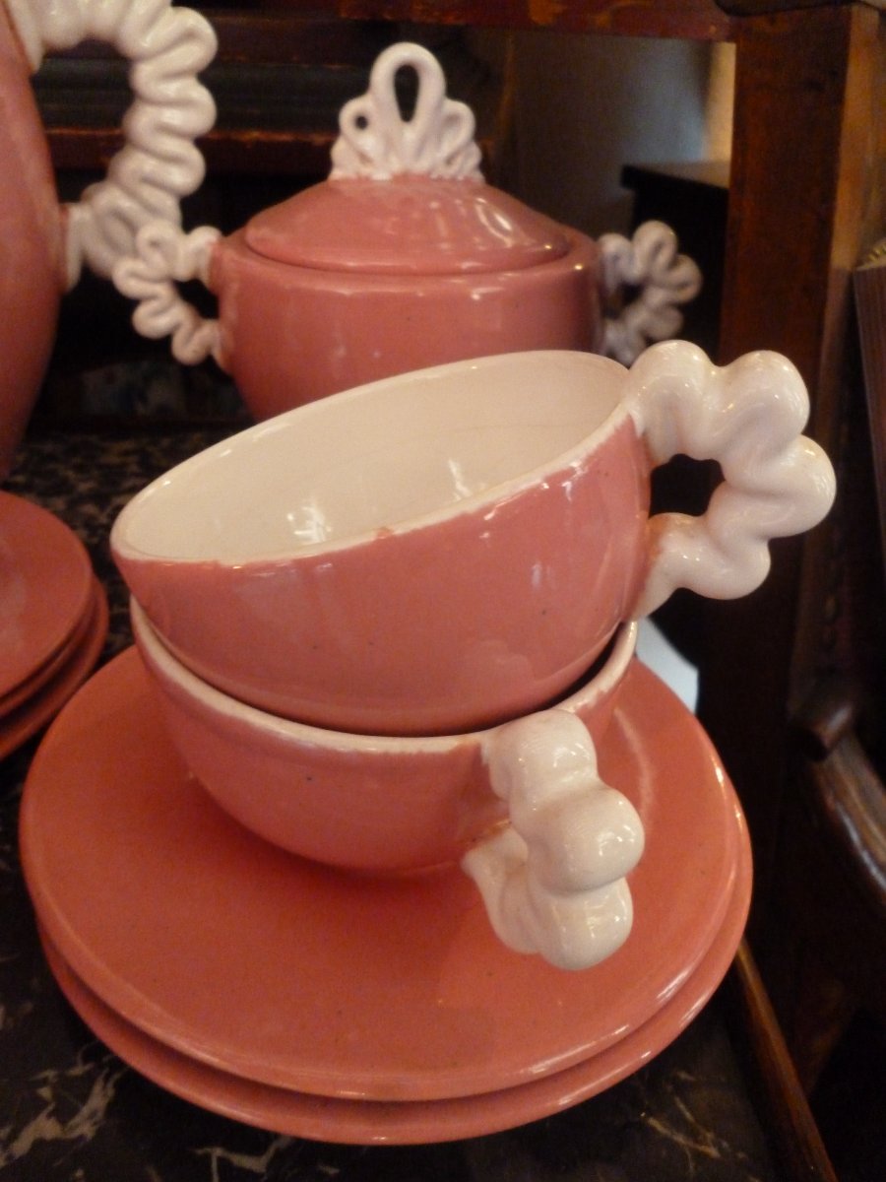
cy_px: 591
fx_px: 956
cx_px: 443
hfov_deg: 49.7
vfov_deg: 63.4
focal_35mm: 28
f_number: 3.1
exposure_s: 1/13
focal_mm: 5
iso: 800
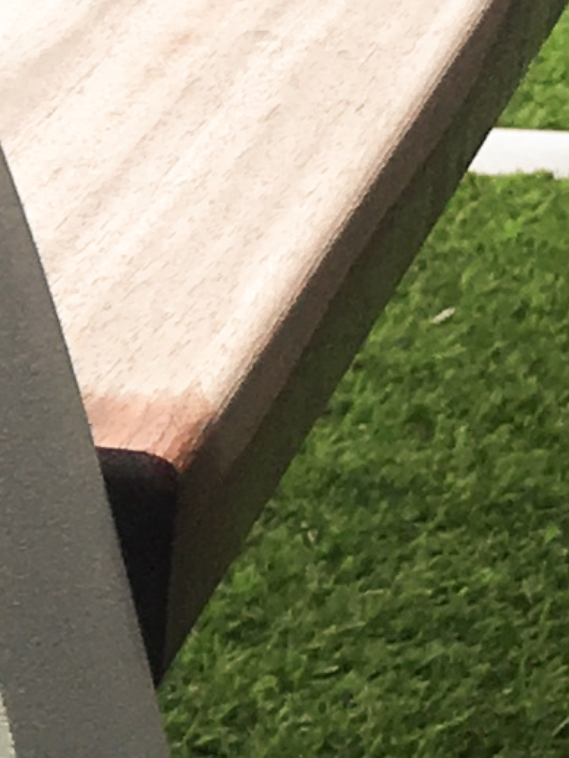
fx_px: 4951
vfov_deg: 8.7
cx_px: -1203
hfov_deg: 6.0
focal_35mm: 226
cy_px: 784
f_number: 2.2
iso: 25
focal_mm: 4.15
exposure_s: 1/262
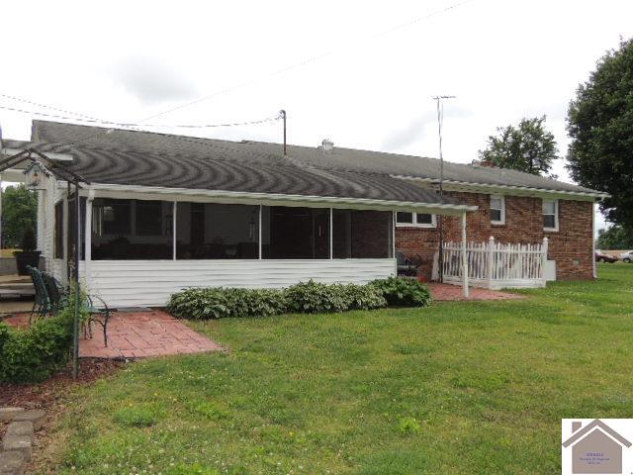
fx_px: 549
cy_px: 238
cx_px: 316
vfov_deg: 46.8
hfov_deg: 60.0
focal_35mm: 30
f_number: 3.1
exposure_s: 1/800
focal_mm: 5.3
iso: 100
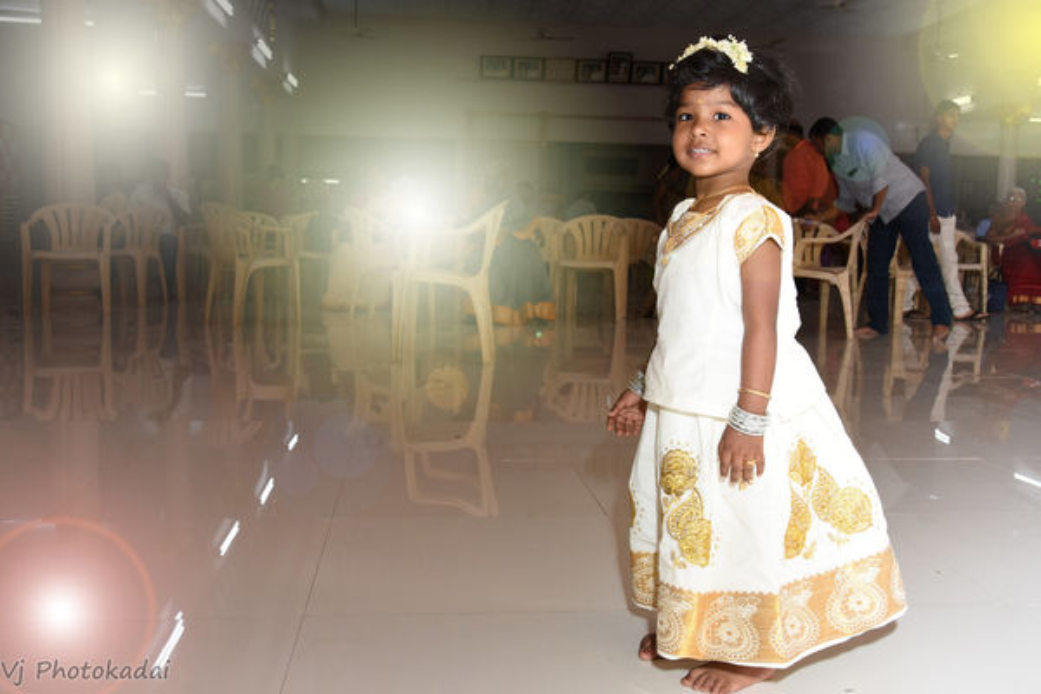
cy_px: 347
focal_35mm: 36
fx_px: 1041
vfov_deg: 36.9
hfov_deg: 53.1
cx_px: 520
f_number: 6.3
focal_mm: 24
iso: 640
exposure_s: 1/200
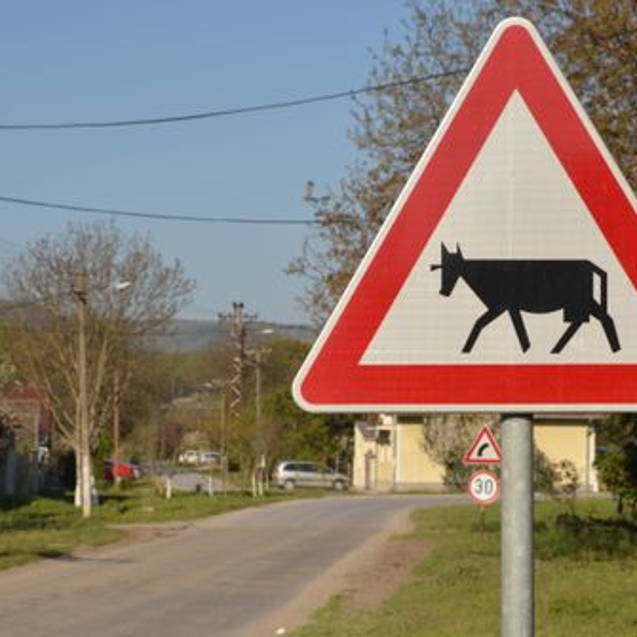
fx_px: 2103
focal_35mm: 101
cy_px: 320
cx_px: 348
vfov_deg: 17.2
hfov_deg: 17.2
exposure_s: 1/320
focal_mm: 52
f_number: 10
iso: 100
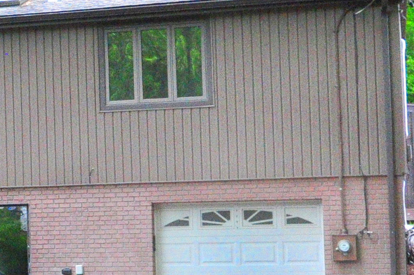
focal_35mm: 76
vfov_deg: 17.8
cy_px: 186
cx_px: -90
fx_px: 873
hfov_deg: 24.1
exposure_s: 1/100
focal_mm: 18
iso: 2500
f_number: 8
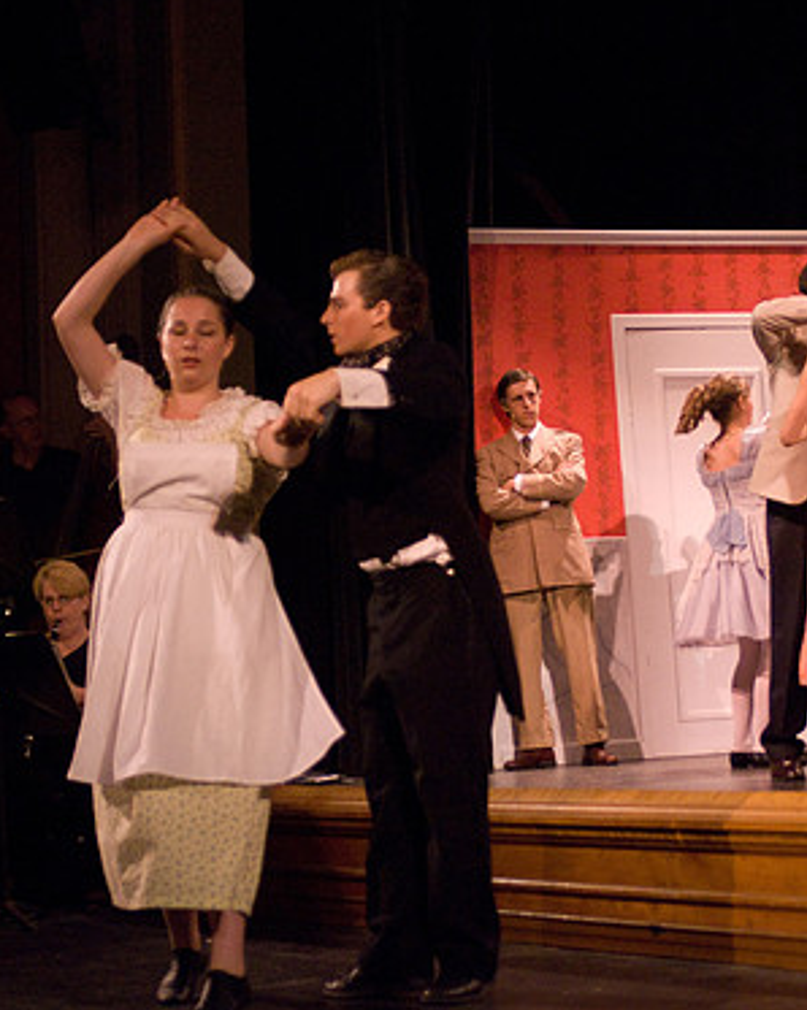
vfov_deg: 24.9
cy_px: 496
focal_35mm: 77
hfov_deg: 20.0
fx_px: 2288
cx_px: 402
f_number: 2.8
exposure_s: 1/160
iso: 1600
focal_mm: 45
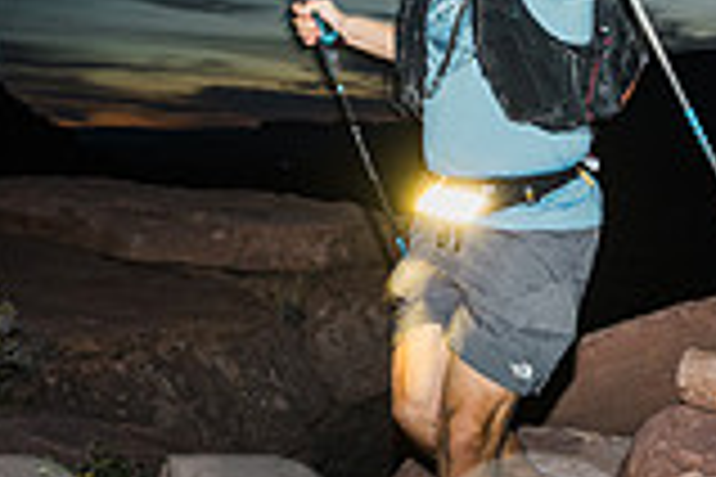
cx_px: 572
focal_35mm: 73
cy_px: 70
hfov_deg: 27.2
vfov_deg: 18.4
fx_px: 1452
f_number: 3.2
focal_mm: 20
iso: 800
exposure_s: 1/15
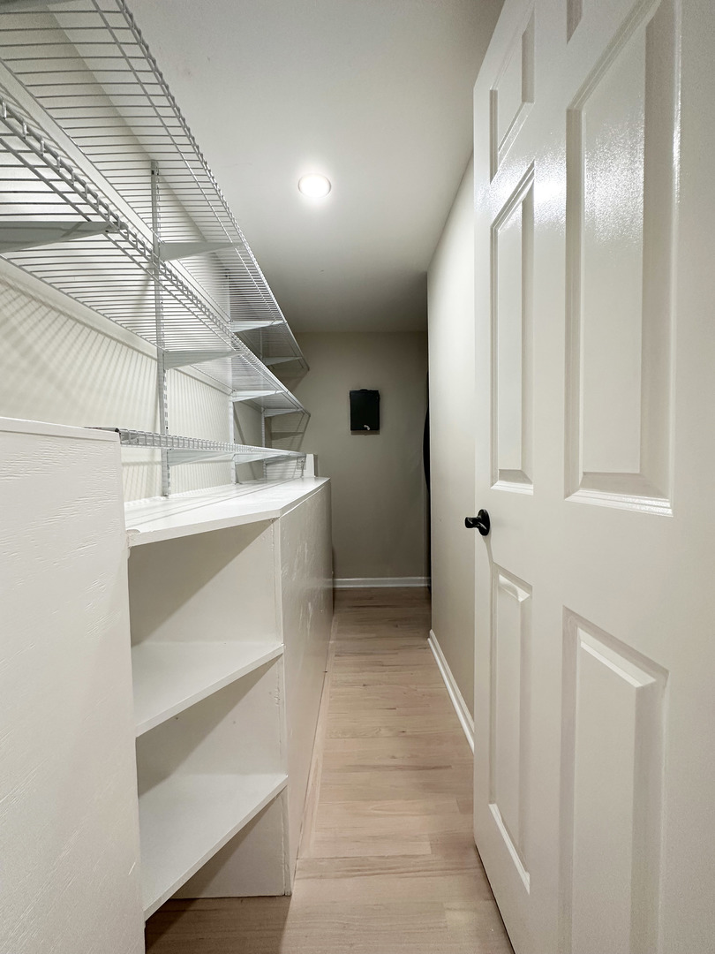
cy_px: 477
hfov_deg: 85.7
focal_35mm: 14
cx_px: 358
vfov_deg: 102.1
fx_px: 386
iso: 160
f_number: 2.2
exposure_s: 1/60
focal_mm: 2.22
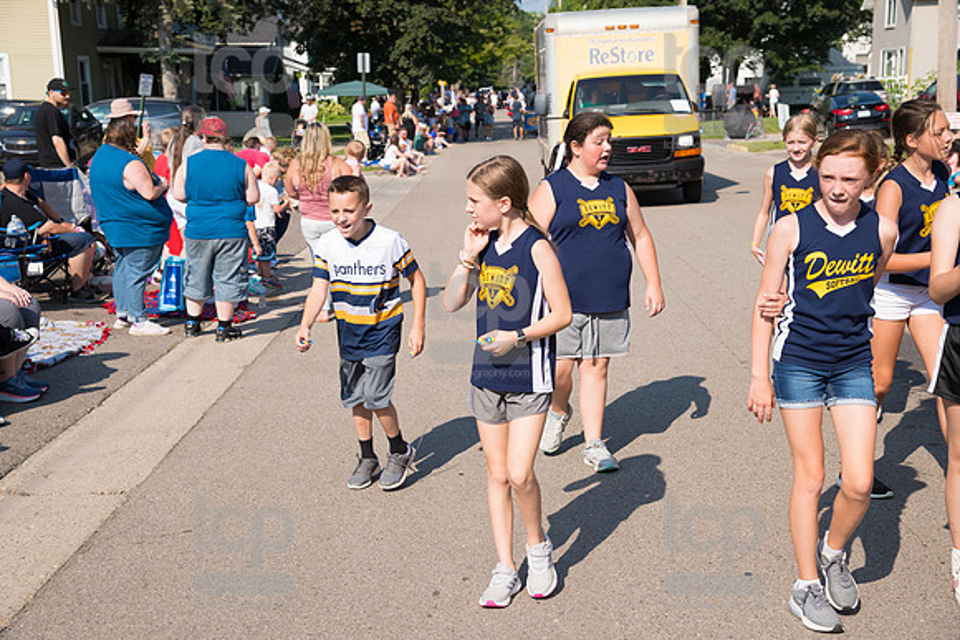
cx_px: 480
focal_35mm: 55
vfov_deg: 24.6
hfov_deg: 36.2
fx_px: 1467
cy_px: 320
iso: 320
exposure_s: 1/800
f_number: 6.3
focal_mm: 55
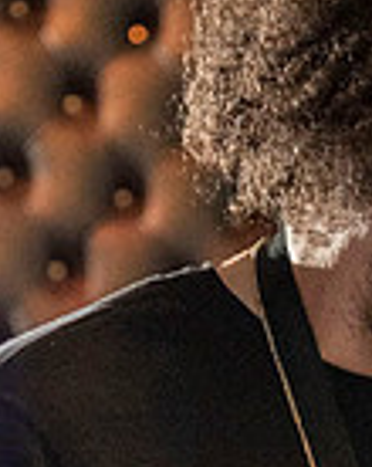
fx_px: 3172
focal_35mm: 230
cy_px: 508
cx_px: 450
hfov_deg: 6.7
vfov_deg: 8.4
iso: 6400
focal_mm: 75
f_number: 4
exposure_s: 1/200
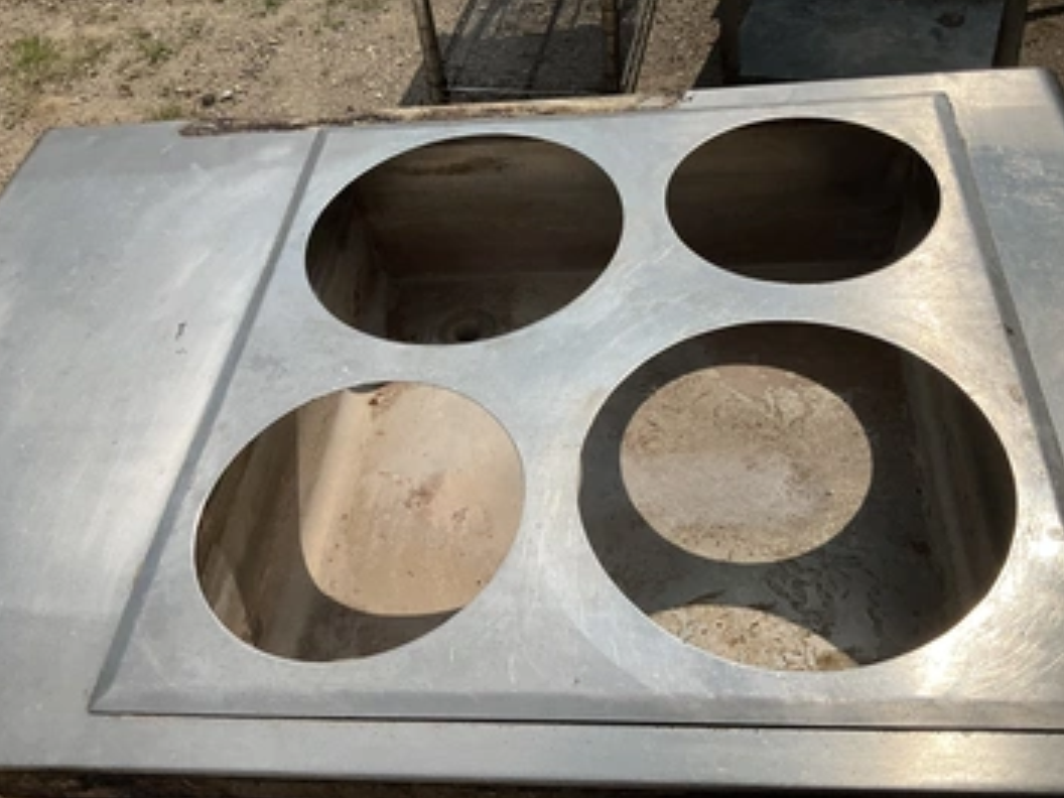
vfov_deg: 42.9
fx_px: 1014
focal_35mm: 33
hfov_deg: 55.3
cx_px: 568
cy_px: 369
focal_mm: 3
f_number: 1.8
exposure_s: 1/5814
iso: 25
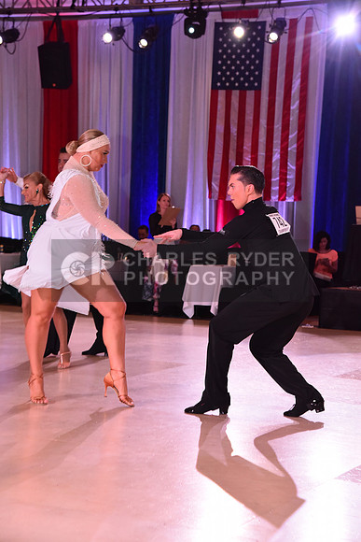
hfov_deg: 15.9
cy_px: 271
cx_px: 180
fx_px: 1293
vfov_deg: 23.6
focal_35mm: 86
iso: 2500
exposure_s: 1/320
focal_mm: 86
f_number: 6.3
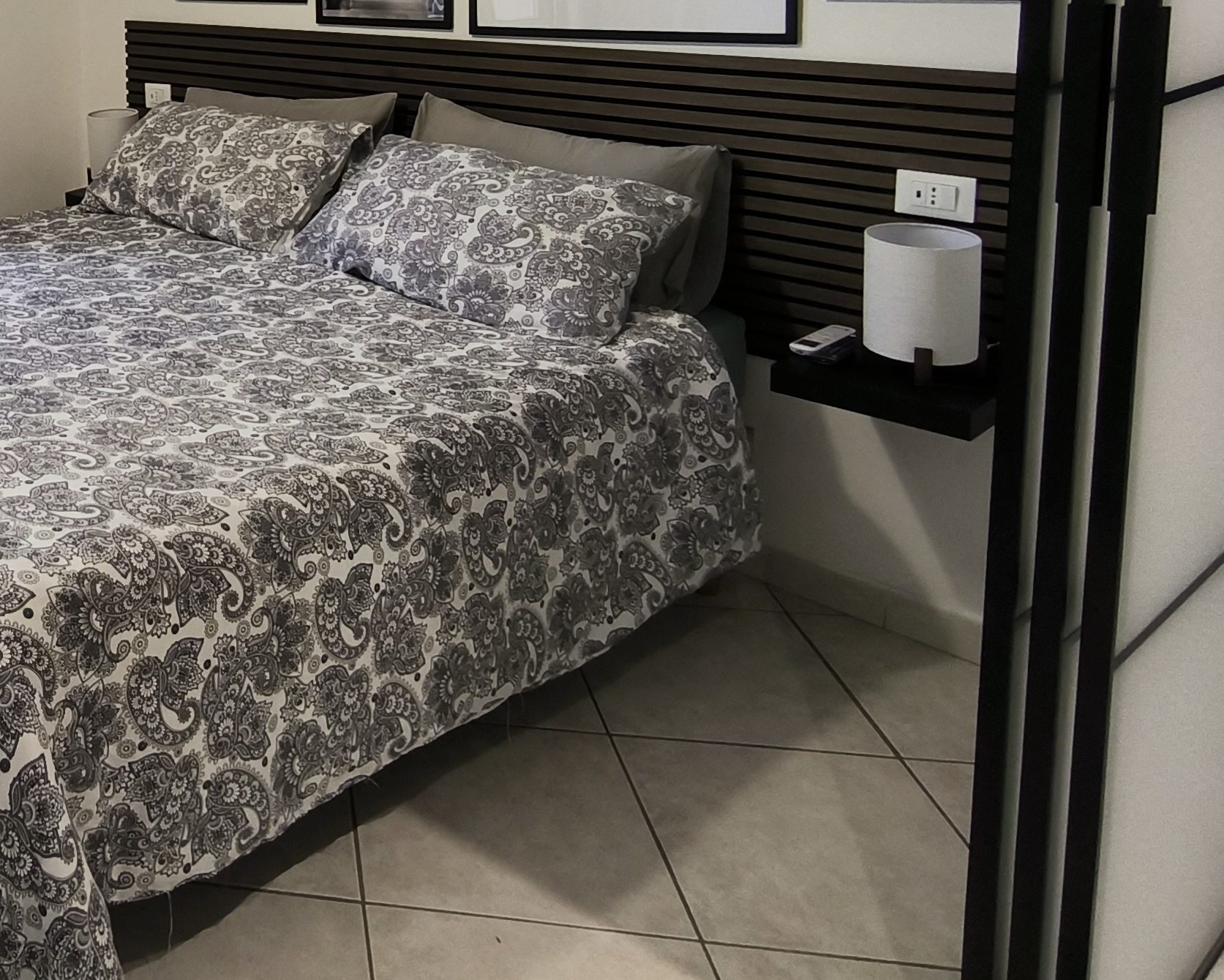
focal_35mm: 35
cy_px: 89
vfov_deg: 39.1
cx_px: 18
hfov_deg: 44.4
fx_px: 1268
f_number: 2.2
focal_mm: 1.91
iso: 200
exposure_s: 1/33.3
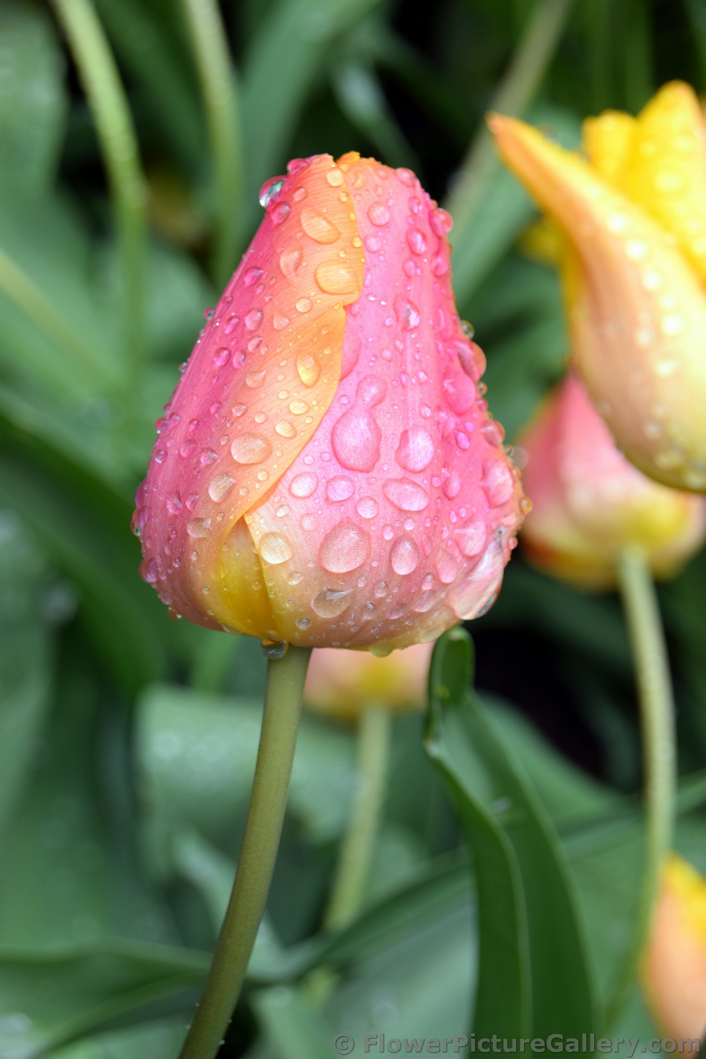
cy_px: 530
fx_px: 2736
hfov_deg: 14.7
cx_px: 353
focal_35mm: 93
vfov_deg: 21.9
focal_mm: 62
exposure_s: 1/250
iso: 320
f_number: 8
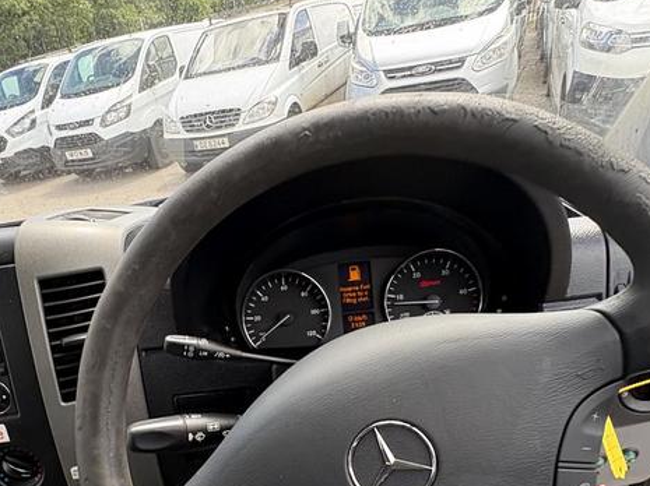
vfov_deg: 48.6
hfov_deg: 64.4
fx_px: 507
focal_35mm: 27
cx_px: 245
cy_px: 384
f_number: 2.2
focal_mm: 2.22
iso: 64
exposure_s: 1/99
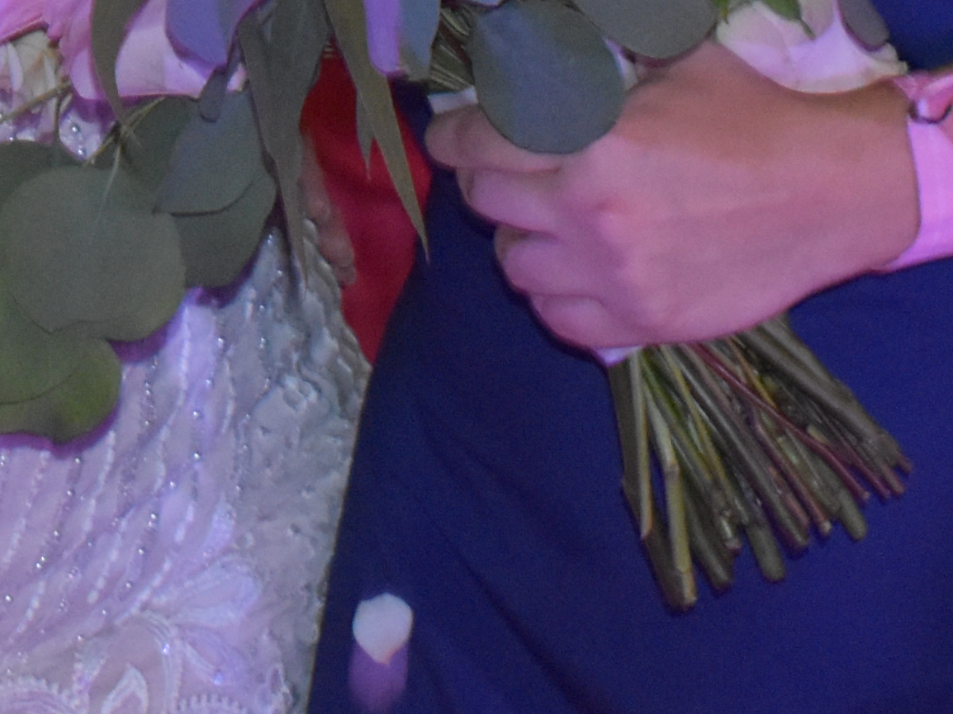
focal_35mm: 232
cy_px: -776
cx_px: -173
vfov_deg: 6.2
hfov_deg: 8.4
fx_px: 6400
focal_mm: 31
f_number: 4.2
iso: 2500
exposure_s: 1/60
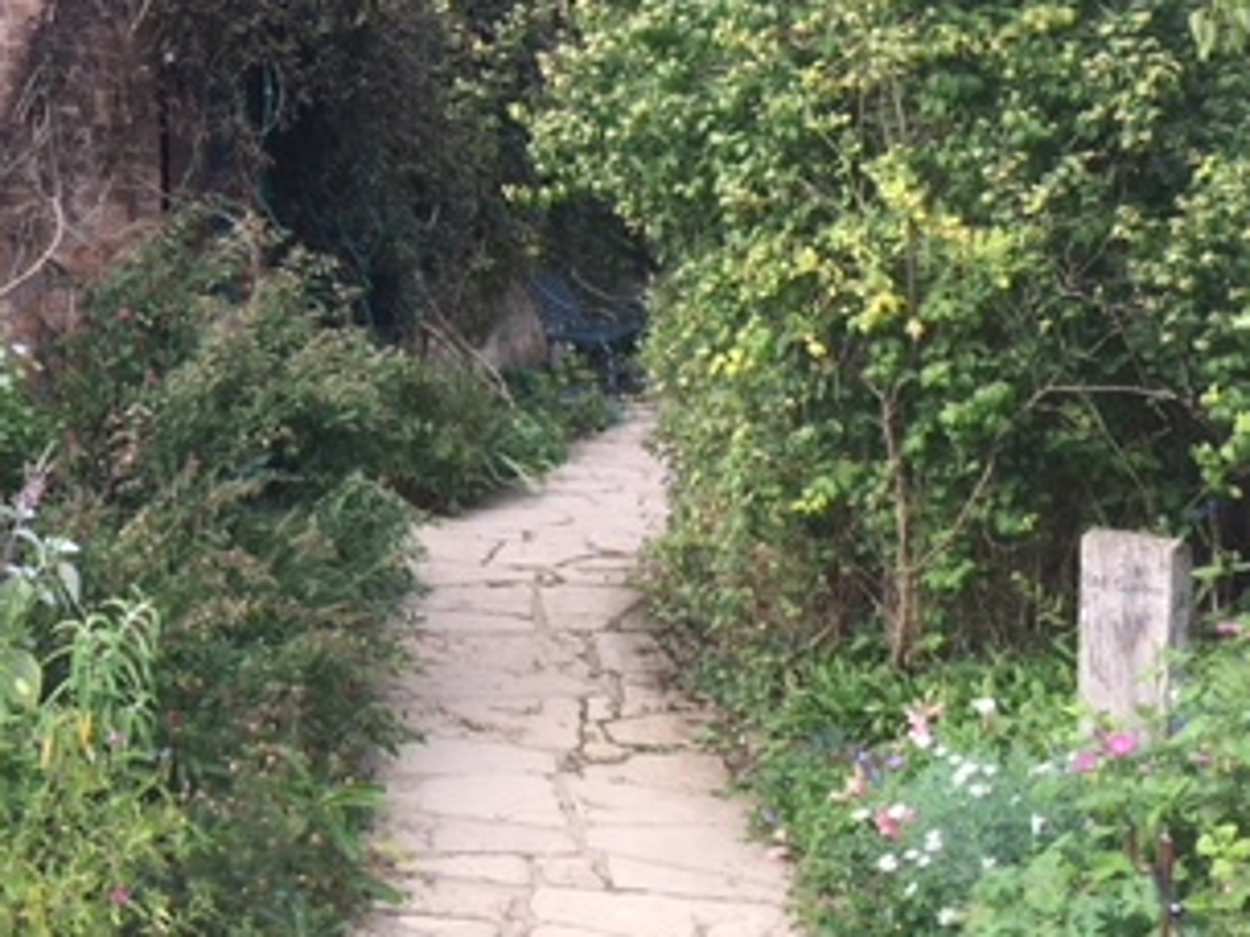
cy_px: 395
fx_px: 2203
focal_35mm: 61
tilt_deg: -5.0
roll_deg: -1.2
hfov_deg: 29.5
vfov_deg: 24.0
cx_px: -4
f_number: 2.2
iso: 25
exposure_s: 1/306
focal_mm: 4.15
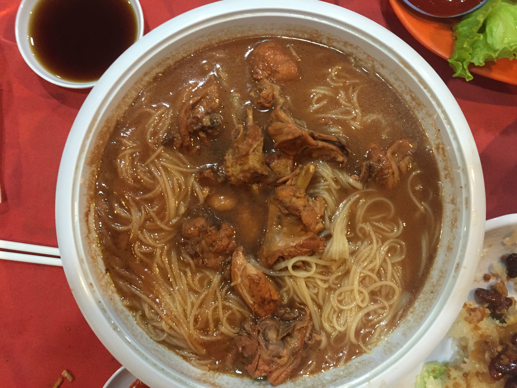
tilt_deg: -85.9
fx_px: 433
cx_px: 258
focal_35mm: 29
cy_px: 194
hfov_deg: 61.7
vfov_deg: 48.2
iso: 250
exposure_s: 1/20
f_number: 2.2
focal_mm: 4.15
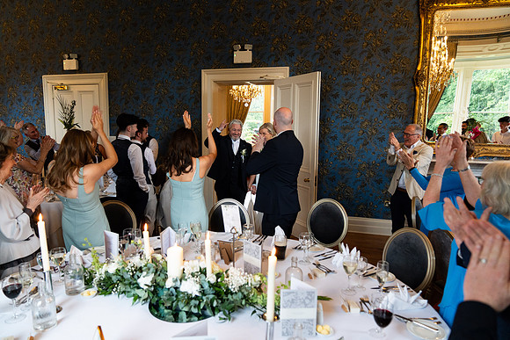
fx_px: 340
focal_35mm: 24
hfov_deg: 73.7
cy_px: 170
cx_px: 255
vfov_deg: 53.2
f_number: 2.8
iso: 3200
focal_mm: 24
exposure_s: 1/160
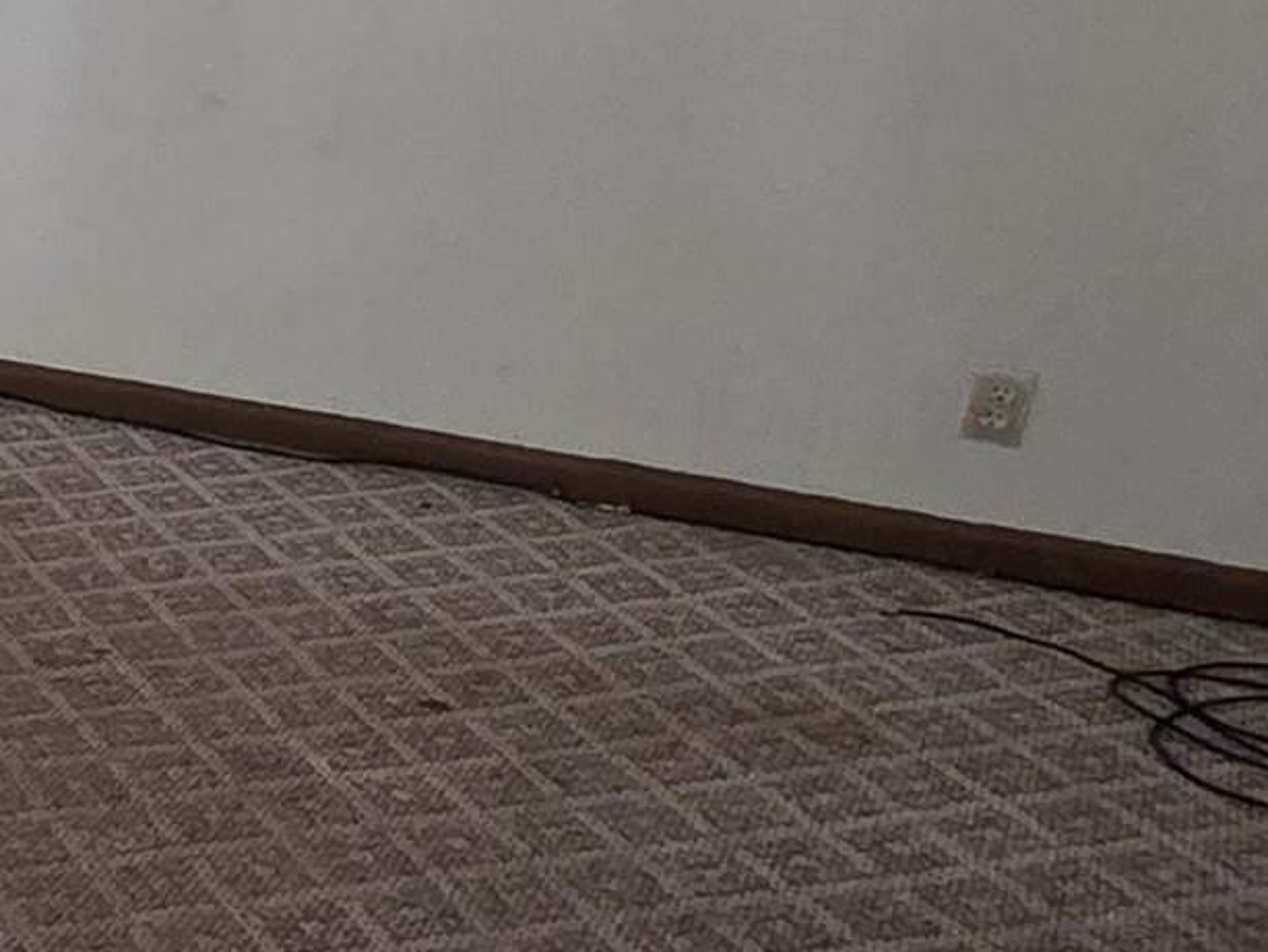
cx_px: -1123
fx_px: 2382
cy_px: 295
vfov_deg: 22.5
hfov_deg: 19.9
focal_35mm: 65
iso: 1000
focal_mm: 2.2
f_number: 2.2
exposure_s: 1/60
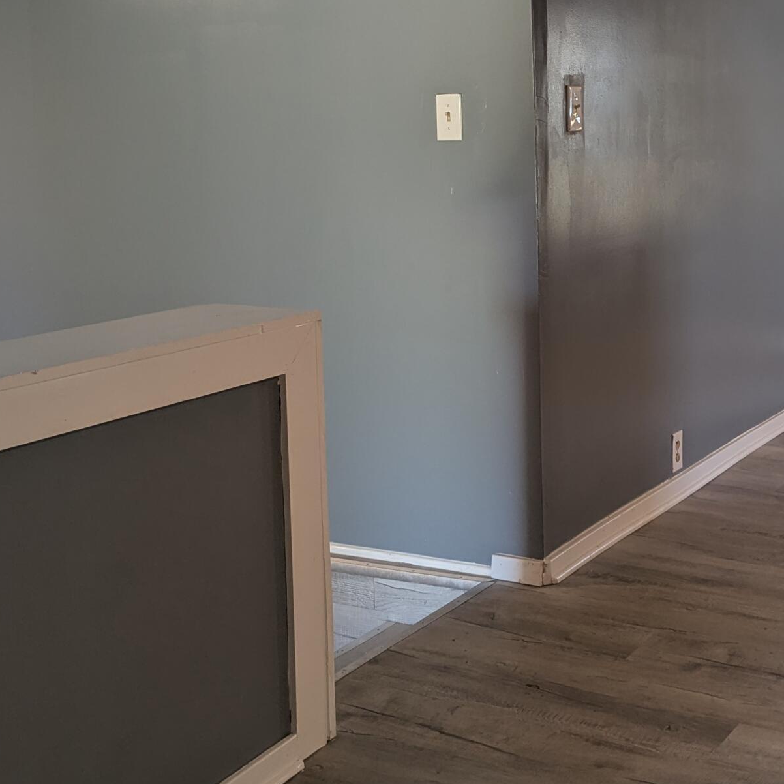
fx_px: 1358
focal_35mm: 53
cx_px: 667
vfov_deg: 31.7
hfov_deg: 31.1
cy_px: 203
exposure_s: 1/31.8
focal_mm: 6.81
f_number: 1.85
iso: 46
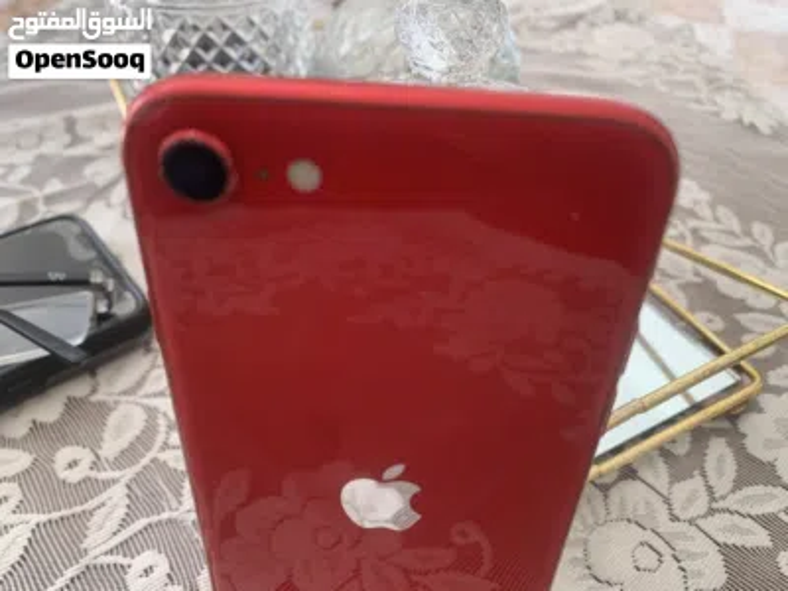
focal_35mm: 26
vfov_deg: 53.1
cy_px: 296
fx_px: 592
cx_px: 394
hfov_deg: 67.3
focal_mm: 4.25
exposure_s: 1/87
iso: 100
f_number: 1.8
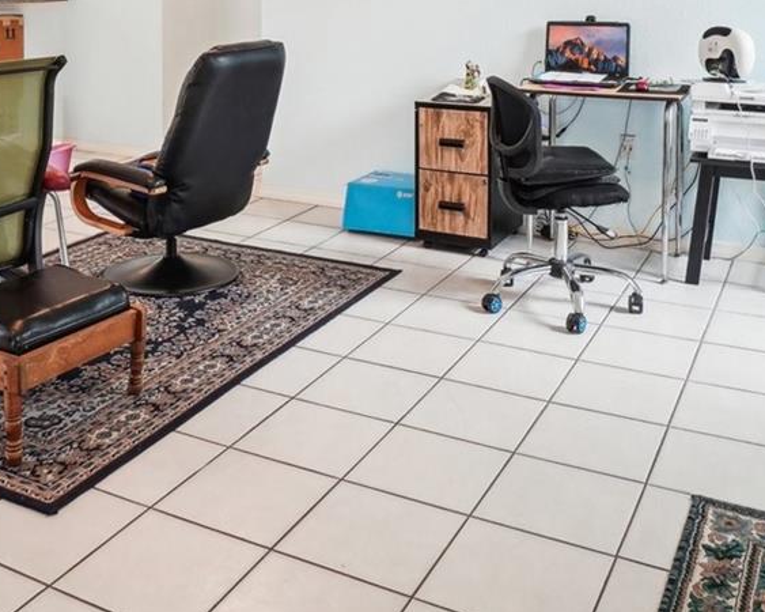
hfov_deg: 45.6
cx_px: 306
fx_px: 905
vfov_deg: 33.7
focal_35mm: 40
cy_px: -18
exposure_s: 1/10
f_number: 8
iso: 400
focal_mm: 10
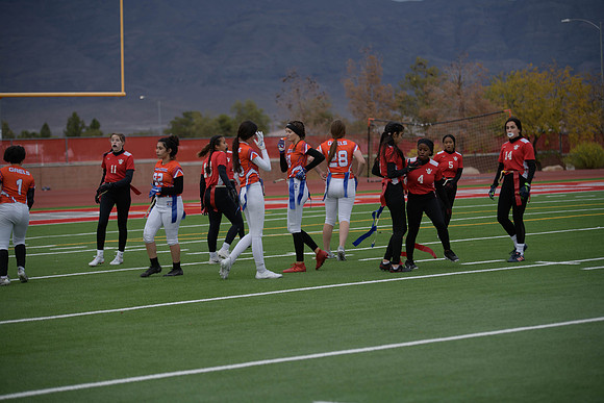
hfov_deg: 18.6
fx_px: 1846
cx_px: 302
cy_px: 202
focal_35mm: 110
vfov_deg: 12.5
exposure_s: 1/200
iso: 90
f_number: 2.8
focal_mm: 110
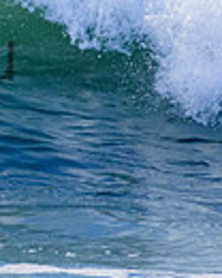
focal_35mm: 3359
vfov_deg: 0.6
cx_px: -211
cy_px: 31
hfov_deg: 0.5
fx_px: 27587
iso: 2200
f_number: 11
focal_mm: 800
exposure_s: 1/2000
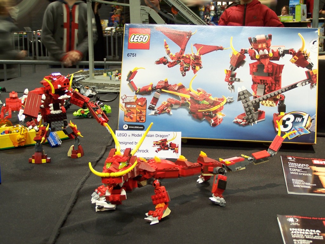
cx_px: 162
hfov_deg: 32.7
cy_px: 122
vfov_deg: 24.8
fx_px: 554
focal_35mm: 59
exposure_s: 1/2
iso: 80
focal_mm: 9.8
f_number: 3.1
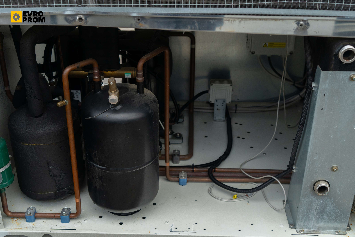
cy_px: 118
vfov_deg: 29.2
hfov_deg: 42.7
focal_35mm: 46
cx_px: 178
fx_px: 454
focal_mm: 46
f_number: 4
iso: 1000
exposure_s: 1/80
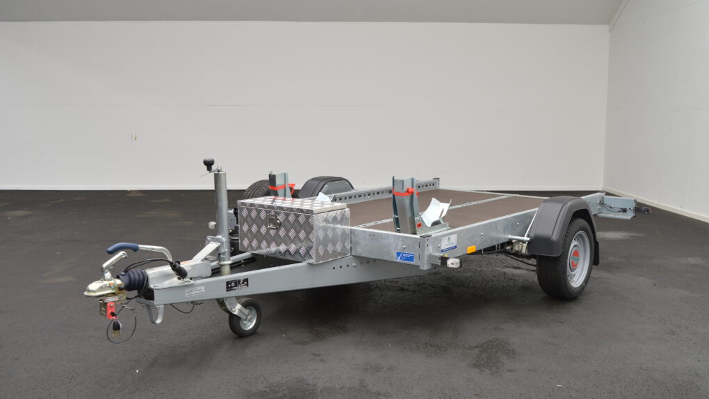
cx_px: 356
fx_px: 714
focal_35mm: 38
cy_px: 206
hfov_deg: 52.8
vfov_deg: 31.2
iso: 100
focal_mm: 24
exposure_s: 1/5
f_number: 7.1
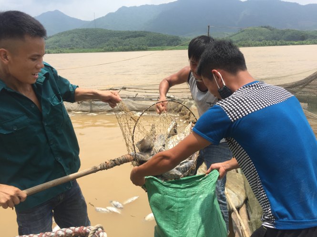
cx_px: 158
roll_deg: +0.3
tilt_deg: -10.6
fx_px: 265
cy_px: 118
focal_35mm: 29
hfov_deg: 61.7
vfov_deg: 48.2
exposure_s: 1/1883
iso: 32
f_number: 2.2
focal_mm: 4.15
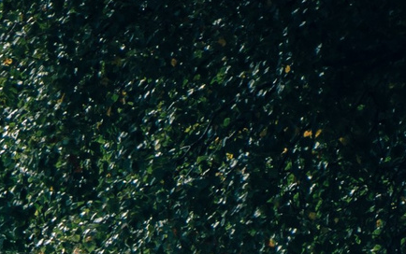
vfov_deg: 0.7
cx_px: -112
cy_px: 789
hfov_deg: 1.1
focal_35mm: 1943
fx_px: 21516
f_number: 2.8
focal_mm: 200
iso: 50
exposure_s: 1/1000
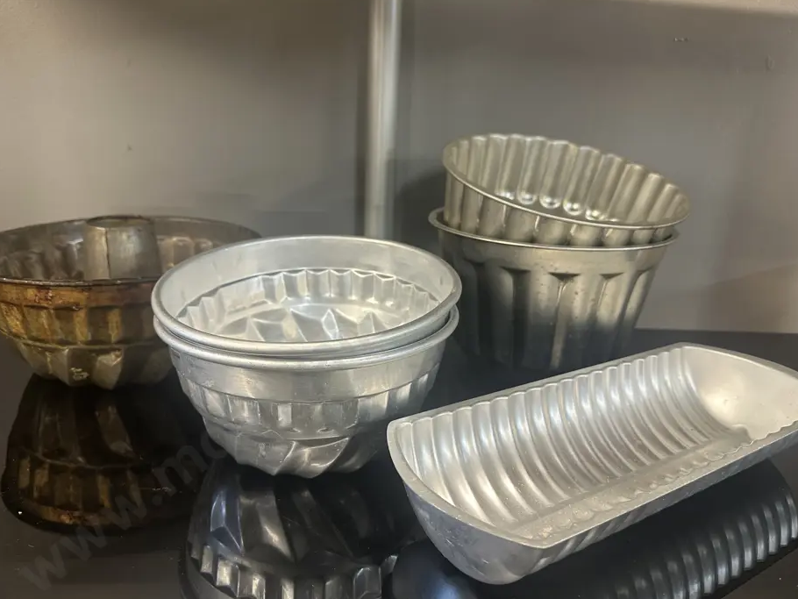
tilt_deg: -21.2
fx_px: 623
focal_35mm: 27
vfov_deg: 51.4
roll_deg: -1.7
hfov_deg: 65.3
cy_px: 315
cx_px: 385
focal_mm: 6.86
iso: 160
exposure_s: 1/50
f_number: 1.78
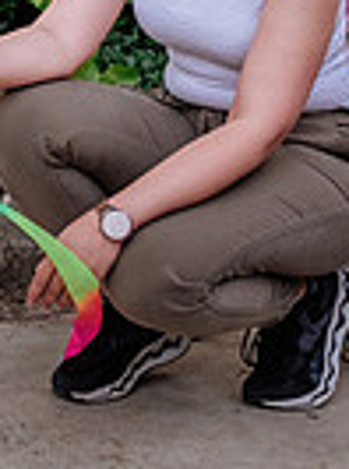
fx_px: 1702
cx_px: -137
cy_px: -129
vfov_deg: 15.0
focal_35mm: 126
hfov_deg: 11.3
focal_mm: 18.2
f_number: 4
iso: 800
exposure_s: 1/200
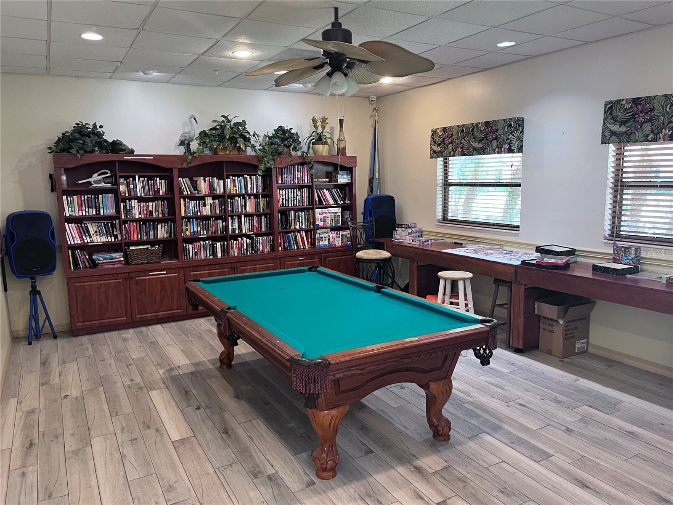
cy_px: 252
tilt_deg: -7.9
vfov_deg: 53.1
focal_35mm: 26
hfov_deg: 67.3
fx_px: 505
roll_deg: +1.9
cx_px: 336
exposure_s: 1/60
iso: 125
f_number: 1.6
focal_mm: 5.1
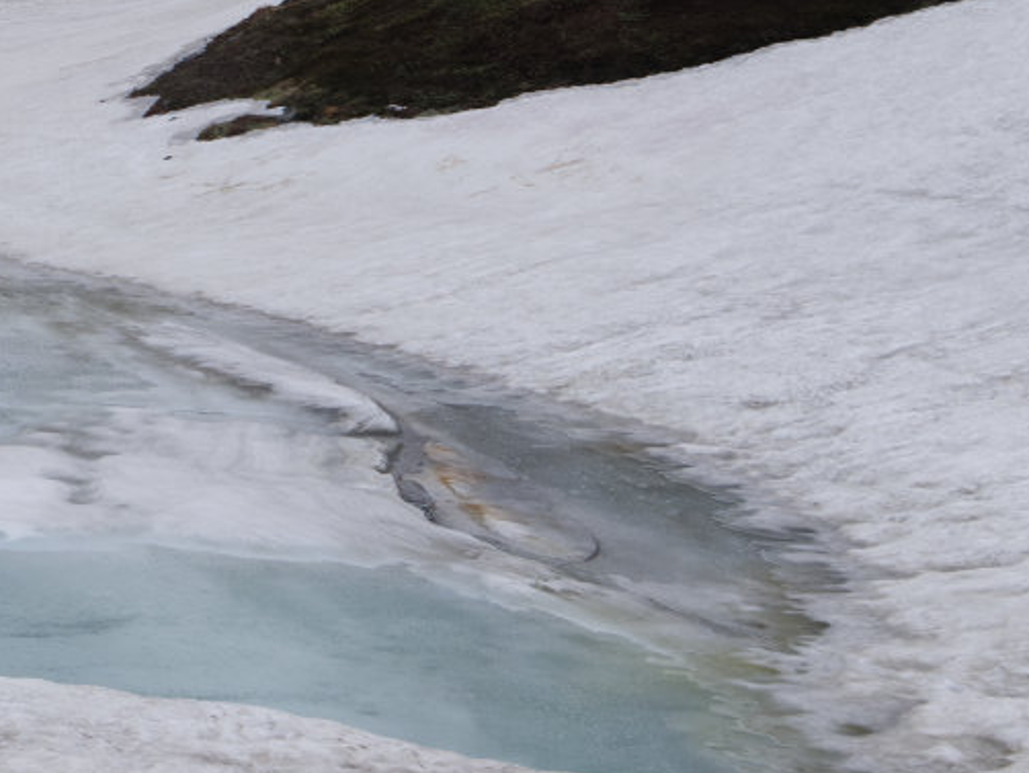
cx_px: -424
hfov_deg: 19.0
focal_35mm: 93
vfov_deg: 14.8
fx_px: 2766
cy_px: -365
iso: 125
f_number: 5.6
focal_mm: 18
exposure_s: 1/320
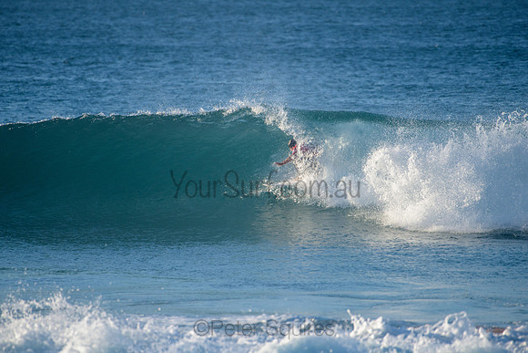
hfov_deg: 3.8
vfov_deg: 2.5
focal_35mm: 540
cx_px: 265
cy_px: 168
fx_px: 7917
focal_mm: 500
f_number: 5.6
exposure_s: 1/2000
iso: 500
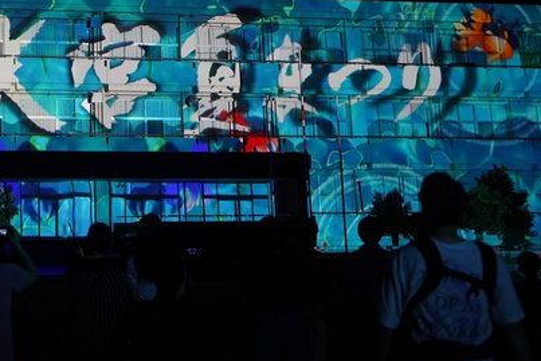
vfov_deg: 22.0
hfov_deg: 31.6
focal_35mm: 61
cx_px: 72
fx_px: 917
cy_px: 68
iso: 4000
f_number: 3.2
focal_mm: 35
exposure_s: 1/50
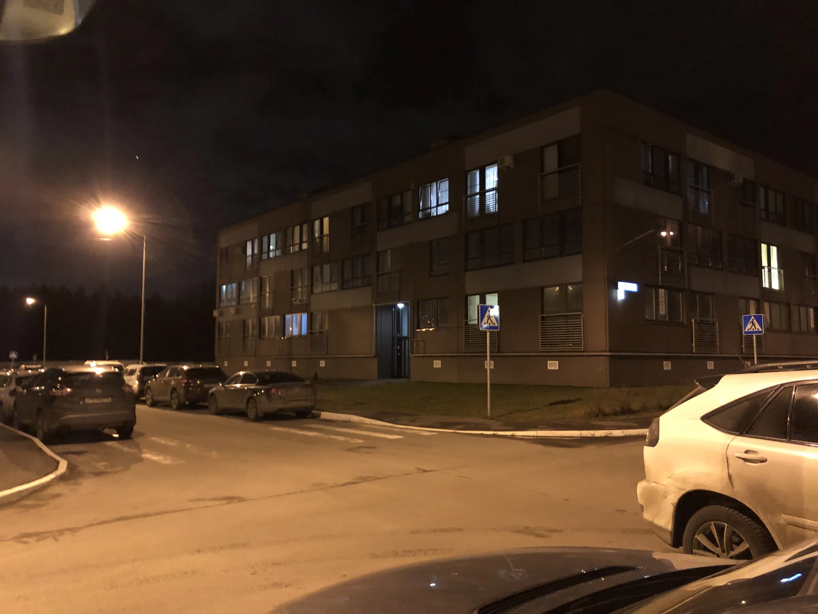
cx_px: 409
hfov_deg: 63.4
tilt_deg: +6.0
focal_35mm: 28
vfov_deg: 49.7
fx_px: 662
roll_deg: -0.7
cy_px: 307
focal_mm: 4
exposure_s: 1/4
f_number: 1.8
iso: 160
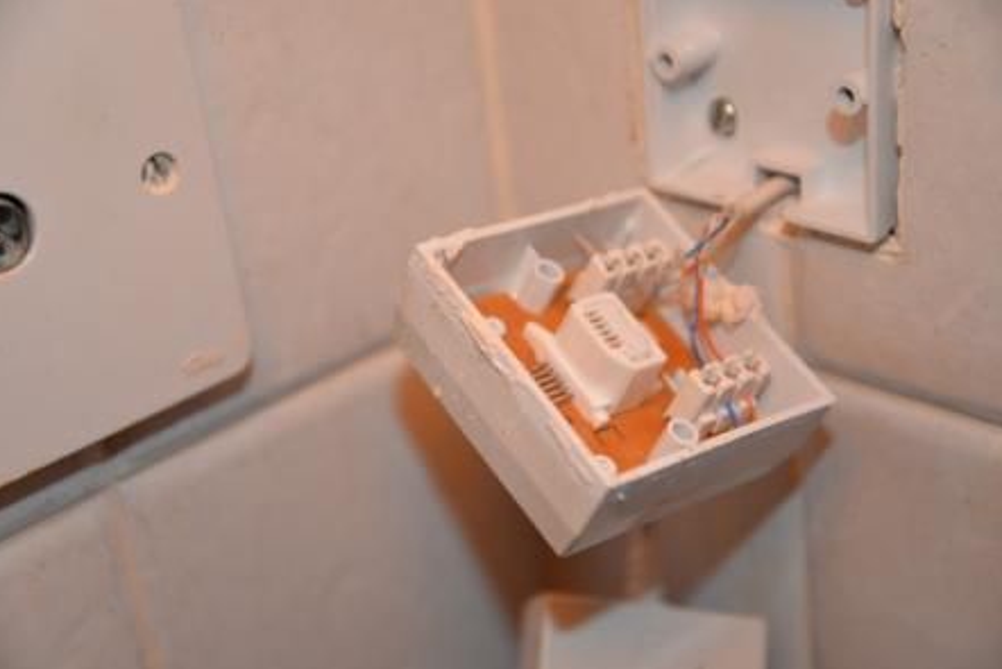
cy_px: 334
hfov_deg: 27.7
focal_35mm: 73
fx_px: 2032
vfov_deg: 18.7
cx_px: 499
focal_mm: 72
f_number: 4.5
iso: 560
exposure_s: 1/60
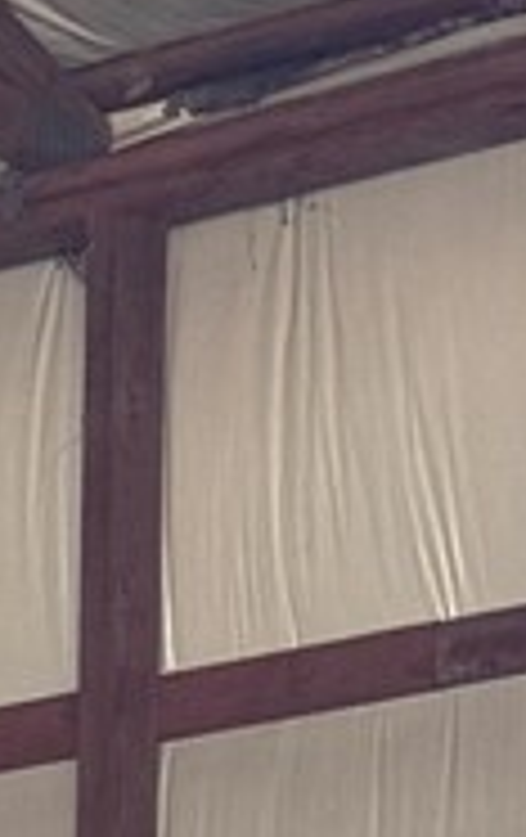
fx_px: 5982
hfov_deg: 3.8
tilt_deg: +2.0
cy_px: 2070
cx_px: -3107
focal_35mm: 262
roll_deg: -1.0
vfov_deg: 7.4
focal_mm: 6.76
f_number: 1.78
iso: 50
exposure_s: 1/133
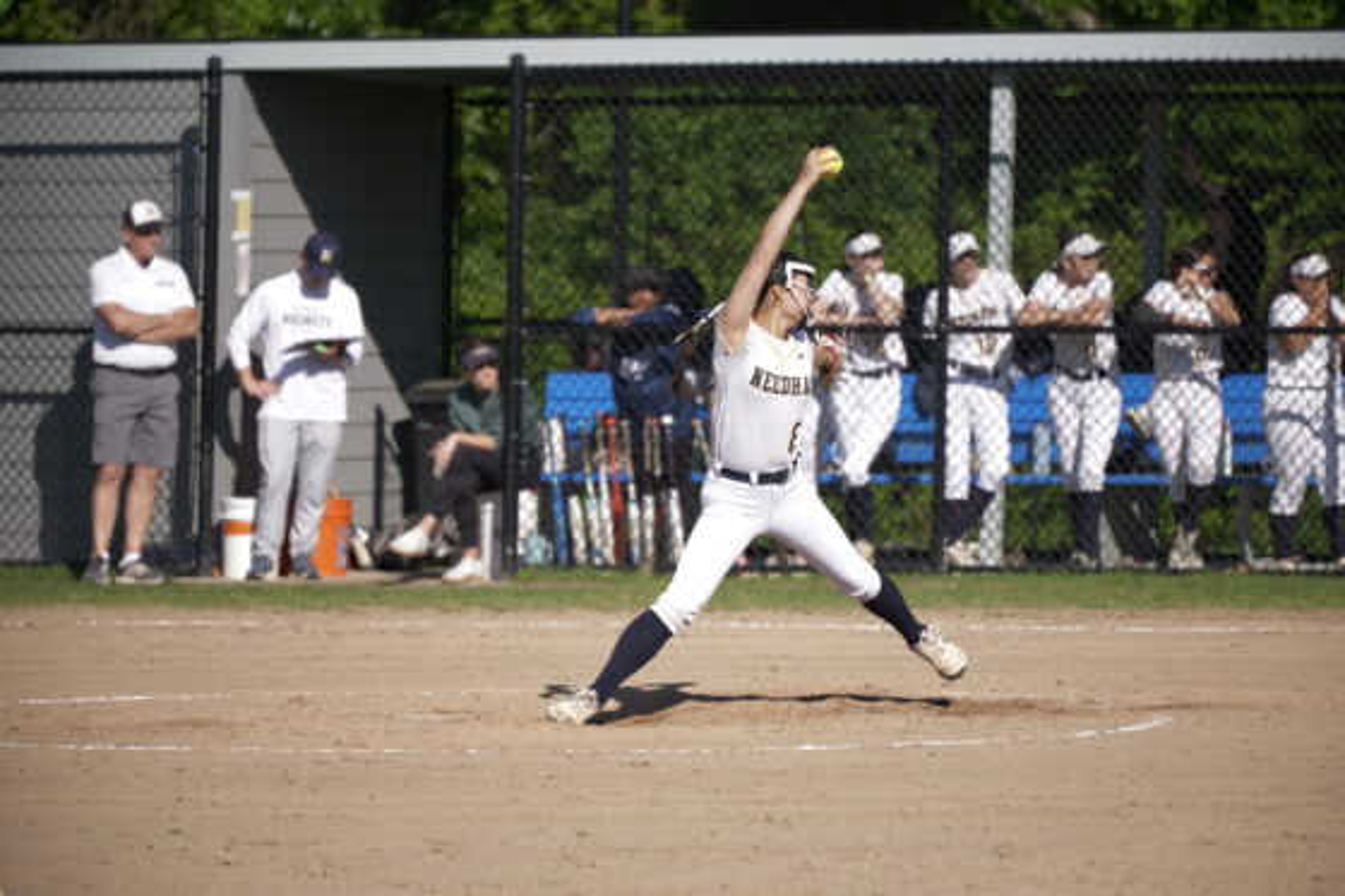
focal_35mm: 300
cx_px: 672
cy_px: 448
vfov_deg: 4.6
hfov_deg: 6.9
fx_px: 11204
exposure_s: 1/1000
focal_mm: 300
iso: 200
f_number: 5.6
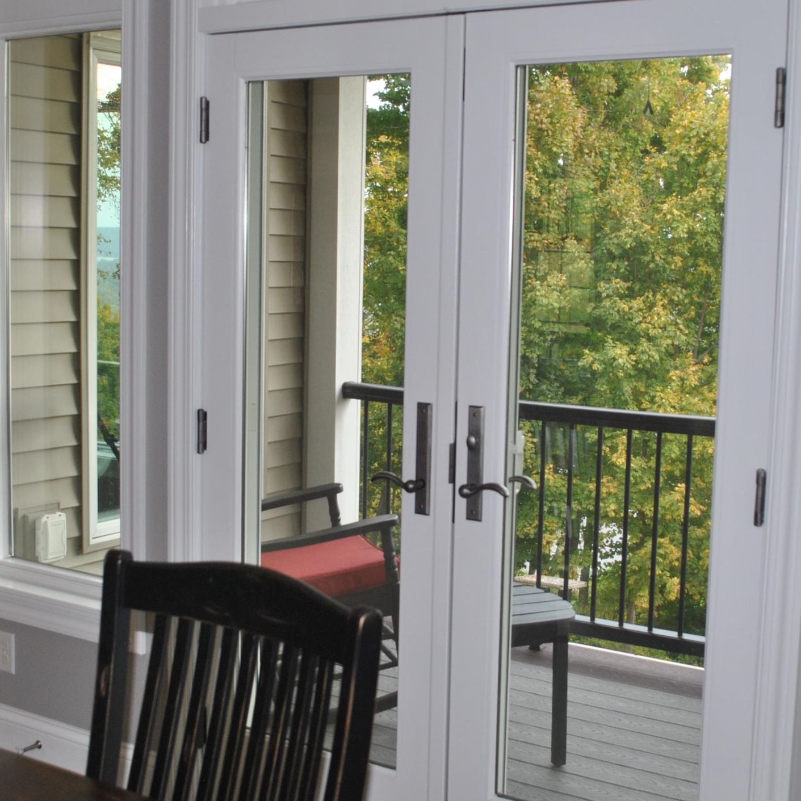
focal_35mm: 50
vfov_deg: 34.0
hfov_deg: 34.0
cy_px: 393
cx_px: 434
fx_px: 1309
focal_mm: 18
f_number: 3.5
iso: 200
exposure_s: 1/60
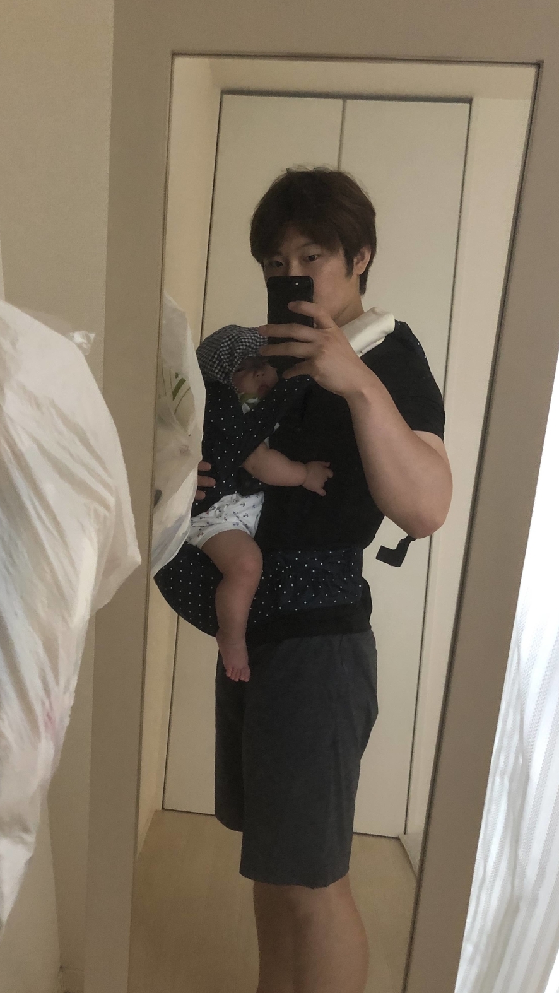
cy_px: 496
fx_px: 816
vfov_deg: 62.6
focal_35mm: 31
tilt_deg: -27.3
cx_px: 187
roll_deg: -1.4
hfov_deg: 37.4
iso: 100
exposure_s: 1/13
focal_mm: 3.99
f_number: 1.8
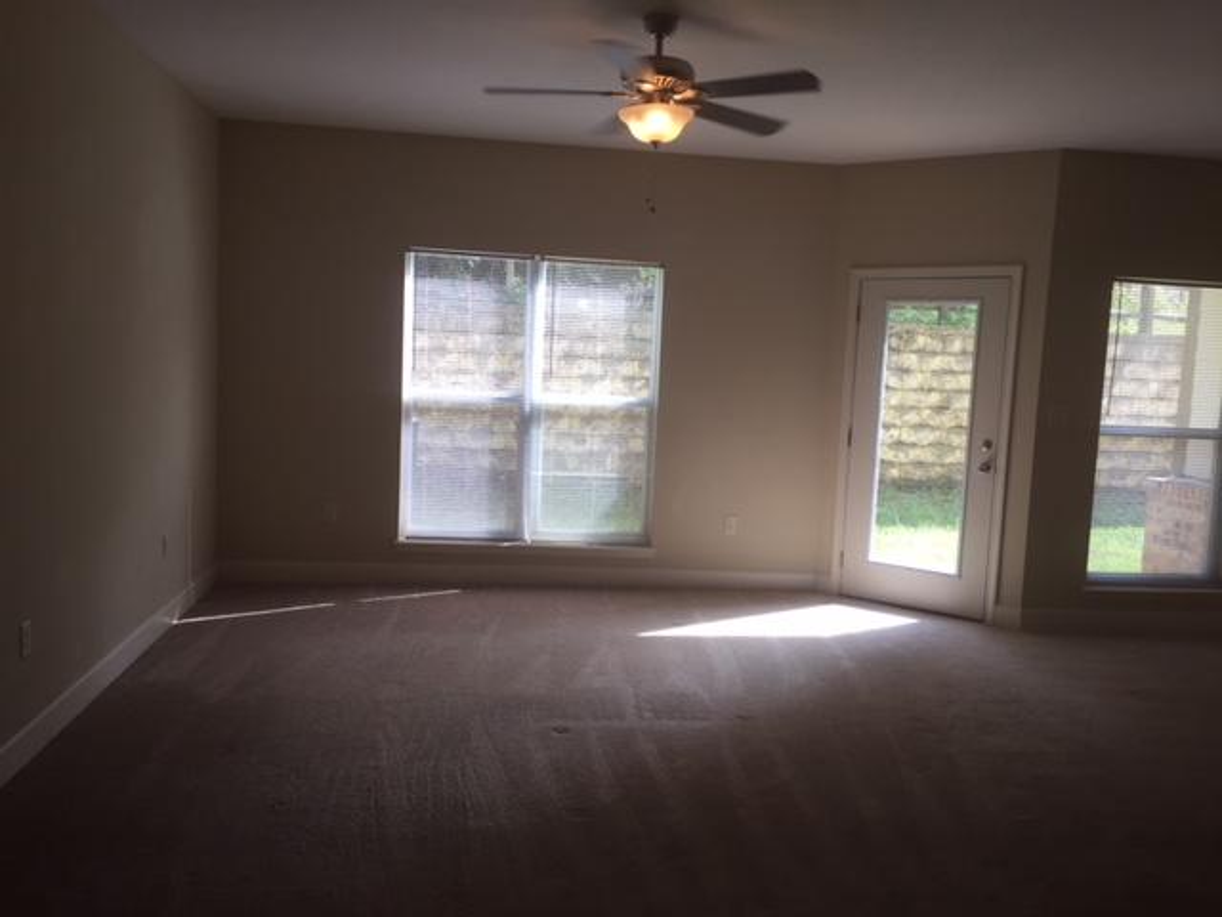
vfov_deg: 48.2
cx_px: 611
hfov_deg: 61.7
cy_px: 458
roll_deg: -2.3
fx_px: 1024
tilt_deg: -4.9
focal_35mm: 29
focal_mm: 4.15
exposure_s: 1/120
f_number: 2.2
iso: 32
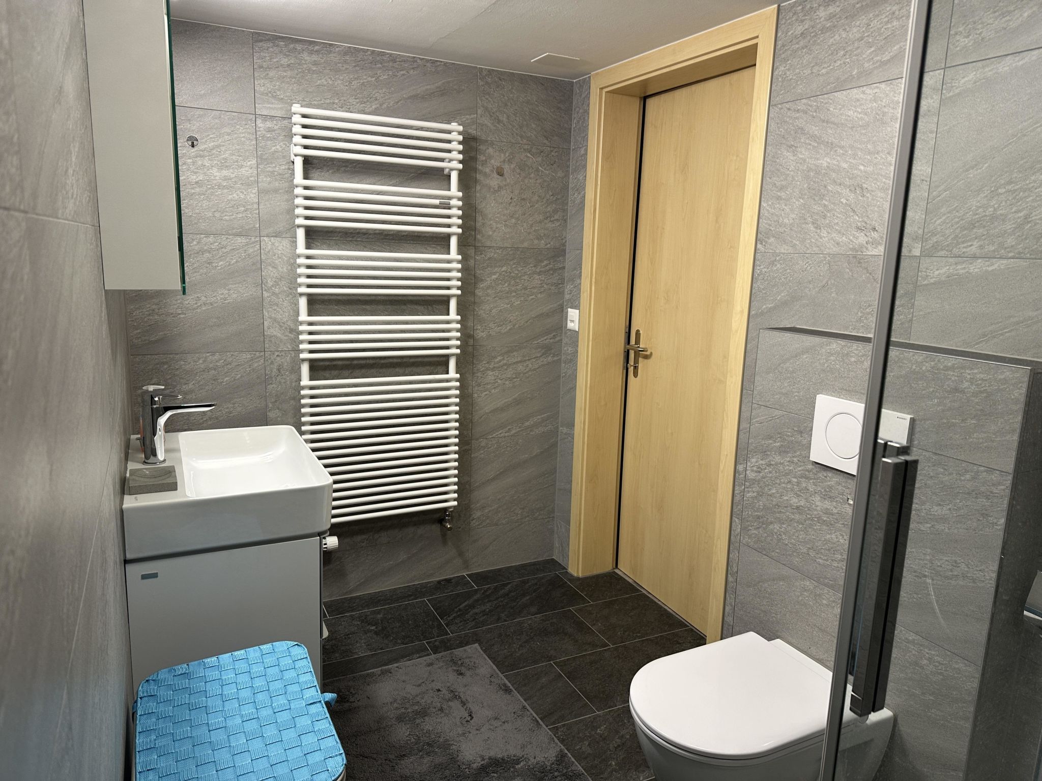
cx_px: 521
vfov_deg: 56.8
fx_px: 722
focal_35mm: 24
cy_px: 390
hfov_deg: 71.6
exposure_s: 1/50
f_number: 1.78
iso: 125
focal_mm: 6.86
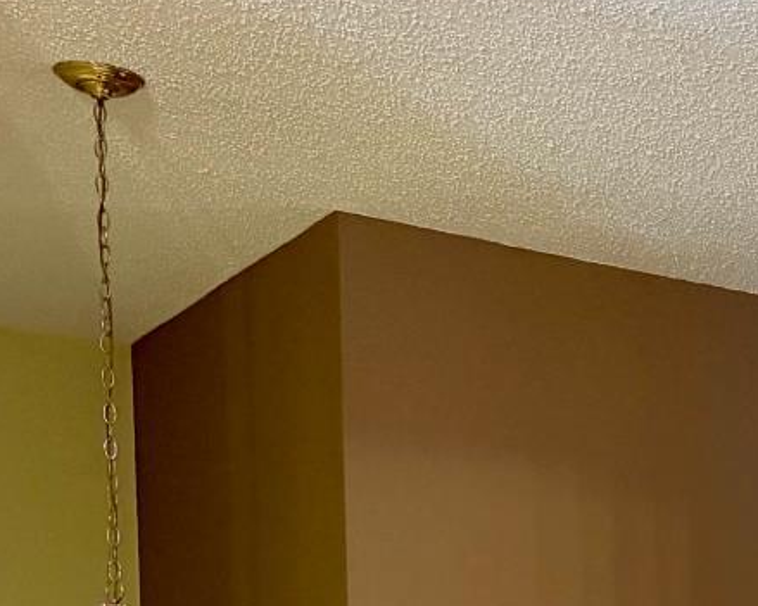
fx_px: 1794
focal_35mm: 80
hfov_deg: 20.1
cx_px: 1178
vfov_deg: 17.5
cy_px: 866
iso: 400
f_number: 1.78
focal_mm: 6.76
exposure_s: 1/60
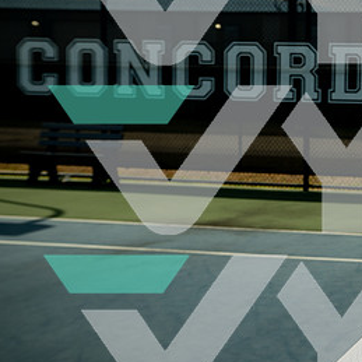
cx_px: 404
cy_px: 160
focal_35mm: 82
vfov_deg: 21.1
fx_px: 970
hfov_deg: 20.1
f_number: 4.5
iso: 100
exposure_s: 1/250
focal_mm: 43
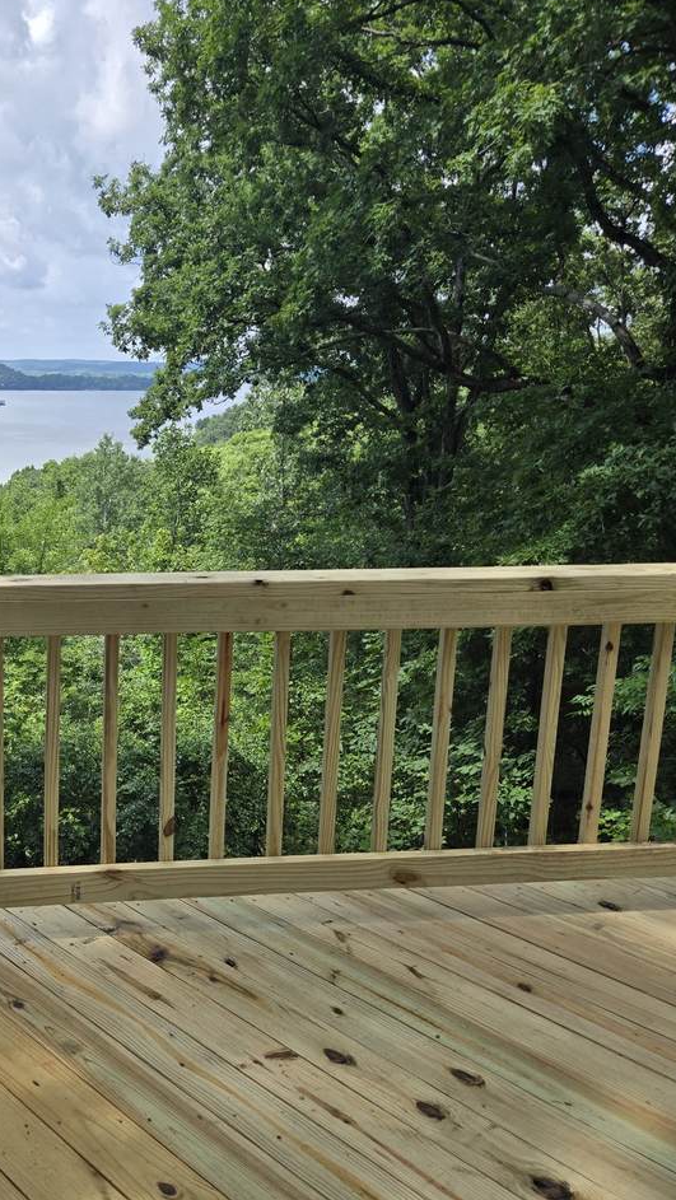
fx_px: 1083
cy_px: 590
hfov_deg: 32.5
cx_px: 34
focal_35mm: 34
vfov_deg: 58.0
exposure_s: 1/944
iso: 25
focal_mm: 5.4
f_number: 1.8
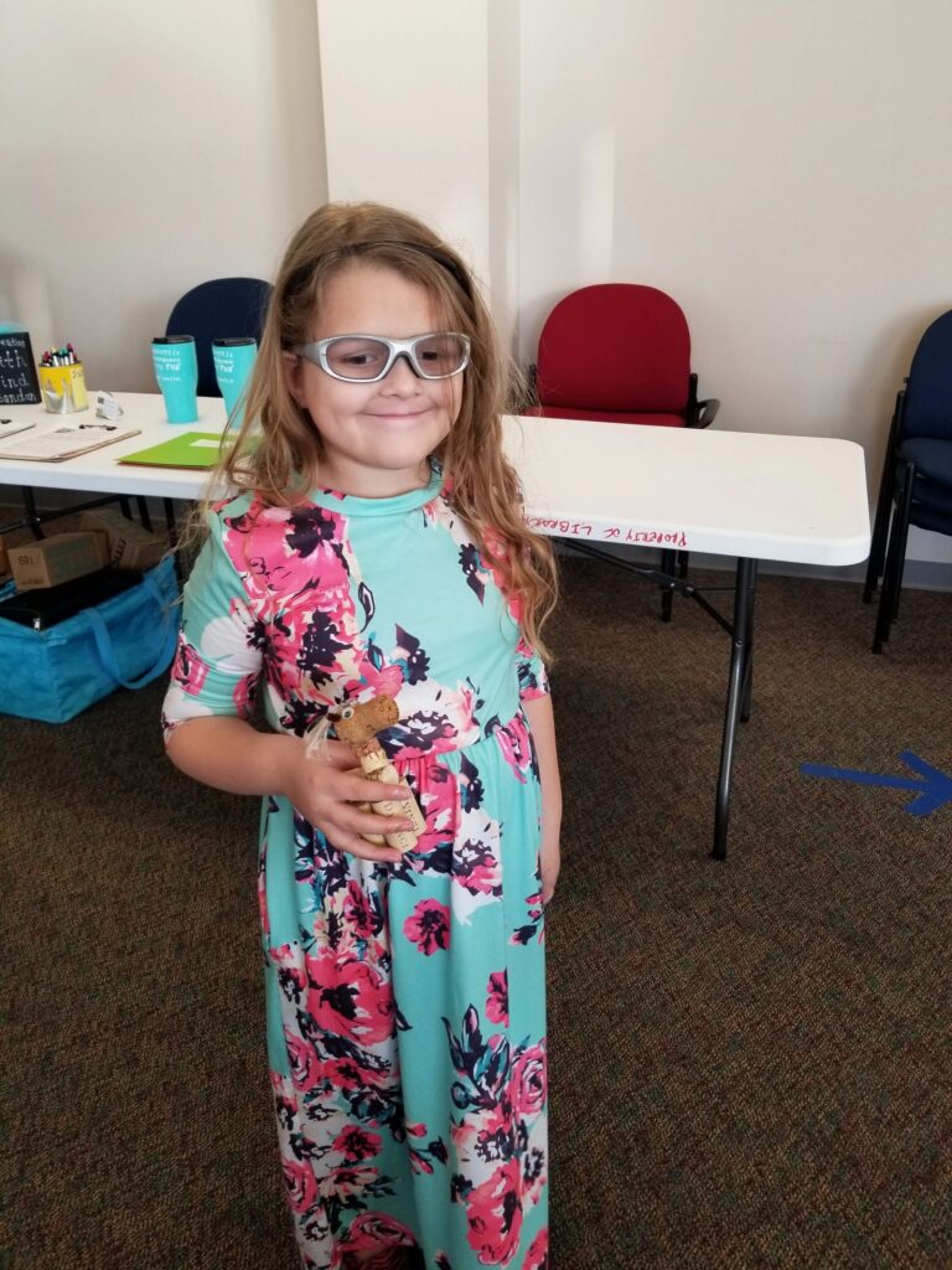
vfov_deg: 67.3
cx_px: 476
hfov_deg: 53.1
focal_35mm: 26
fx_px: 953
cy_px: 635
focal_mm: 4.25
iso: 80
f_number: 1.7
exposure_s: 1/60
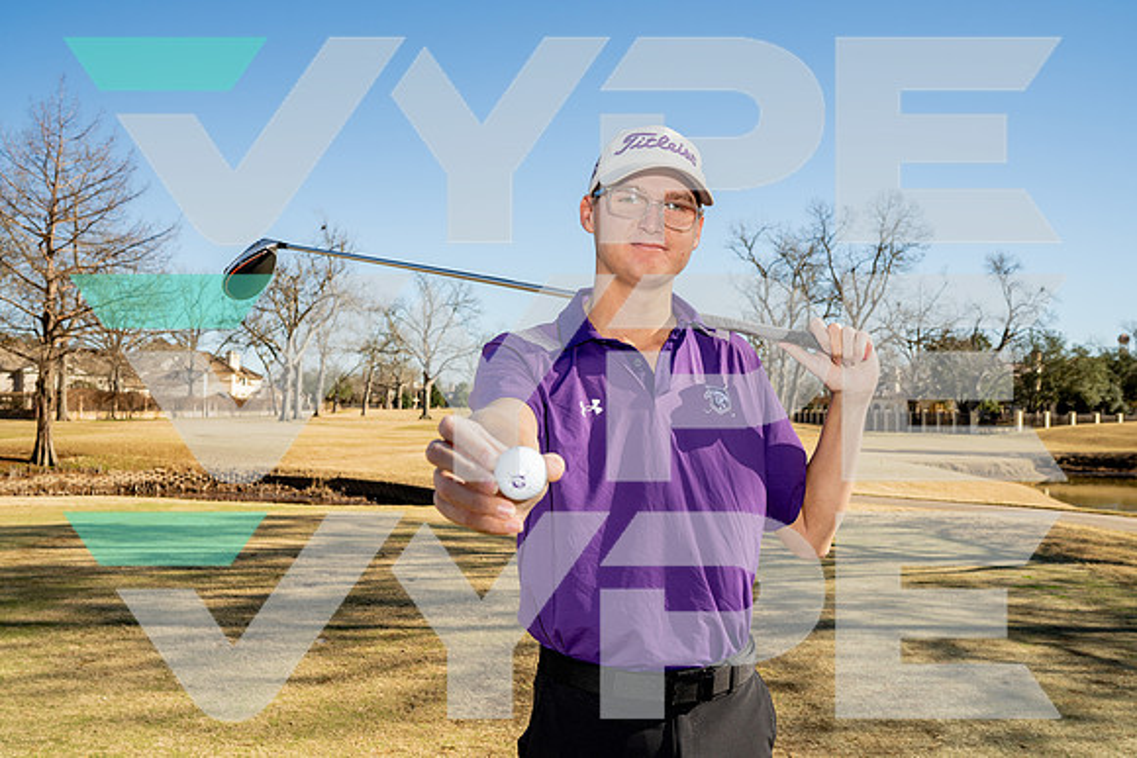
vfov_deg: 37.9
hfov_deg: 54.4
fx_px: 1106
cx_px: 568
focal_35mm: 35
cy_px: 379
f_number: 7.1
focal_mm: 35
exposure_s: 1/250
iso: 64
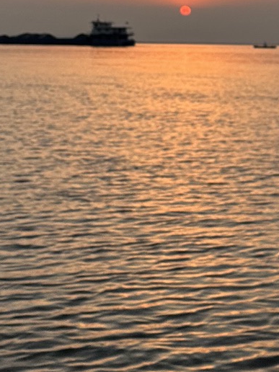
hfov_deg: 15.7
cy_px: 79
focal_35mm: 93
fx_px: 999
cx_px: 248
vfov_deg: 20.9
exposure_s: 1/2809
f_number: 1.78
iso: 80
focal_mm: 6.86
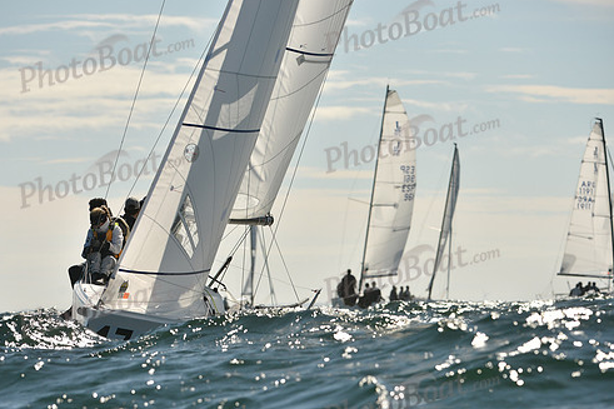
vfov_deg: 5.3
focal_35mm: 260
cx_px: 260
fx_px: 4433
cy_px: 223
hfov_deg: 7.9
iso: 250
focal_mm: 220
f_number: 6.3
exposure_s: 1/2500
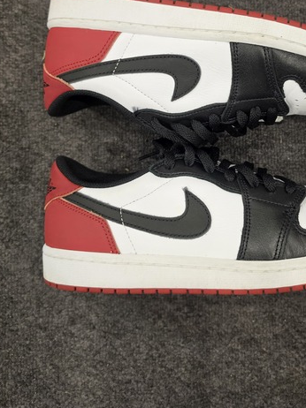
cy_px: 121
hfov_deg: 41.0
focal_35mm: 34
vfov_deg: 52.4
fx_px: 401
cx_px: 215
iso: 250
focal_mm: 6.5
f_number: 1.4
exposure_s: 1/100
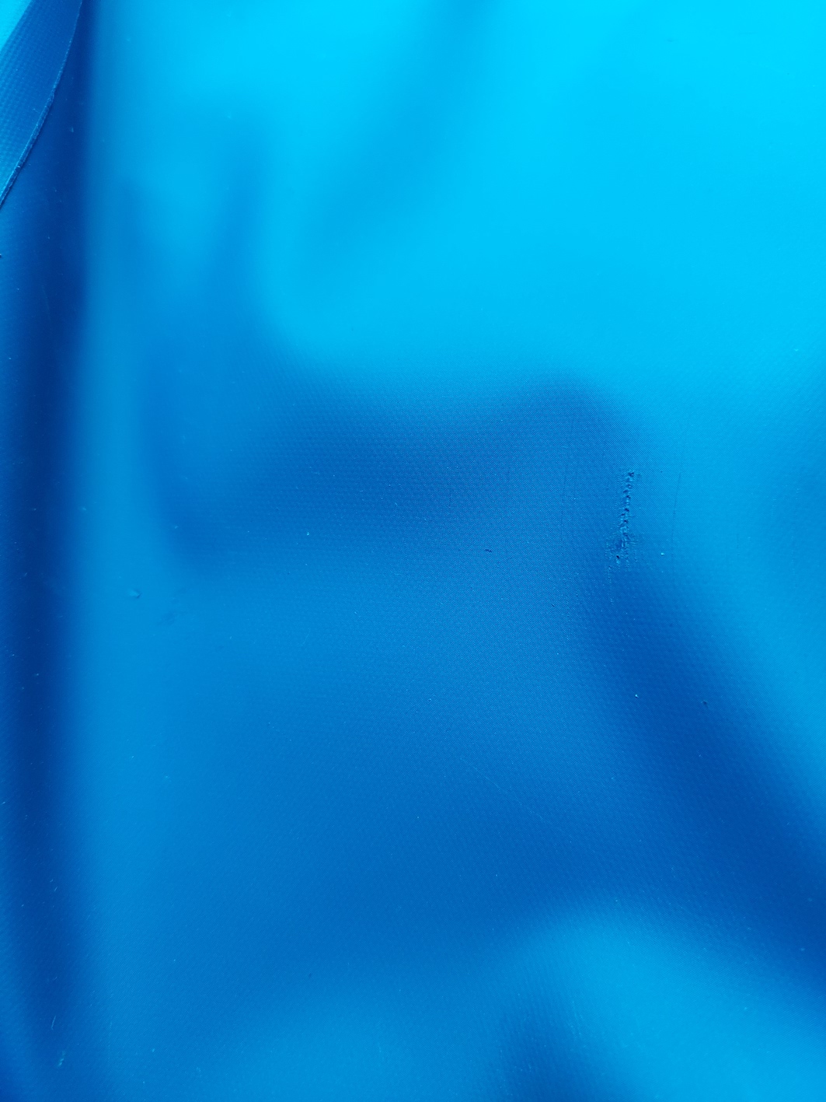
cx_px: 413
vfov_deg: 69.4
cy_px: 551
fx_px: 795
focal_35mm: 25
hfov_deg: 54.9
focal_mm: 5.23
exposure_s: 1/50
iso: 250
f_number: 1.8
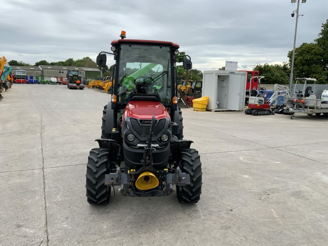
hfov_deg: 61.7
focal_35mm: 29
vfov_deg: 48.2
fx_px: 275
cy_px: 123
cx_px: 164
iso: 16
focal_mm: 3
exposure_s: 1/1055
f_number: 1.8
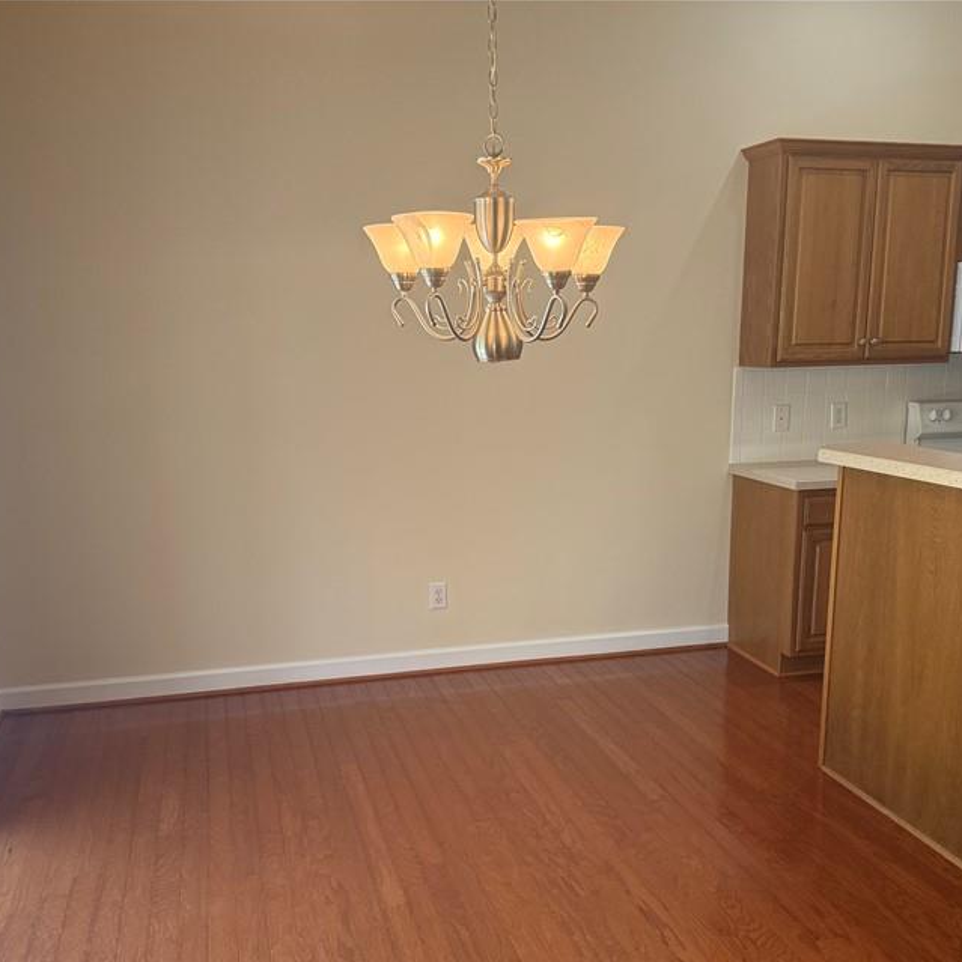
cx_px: 512
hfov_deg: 48.4
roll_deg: +0.7
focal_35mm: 34
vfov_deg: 48.2
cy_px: 577
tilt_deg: -13.9
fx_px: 1069
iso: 200
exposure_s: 1/162
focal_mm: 6.76
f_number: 1.78
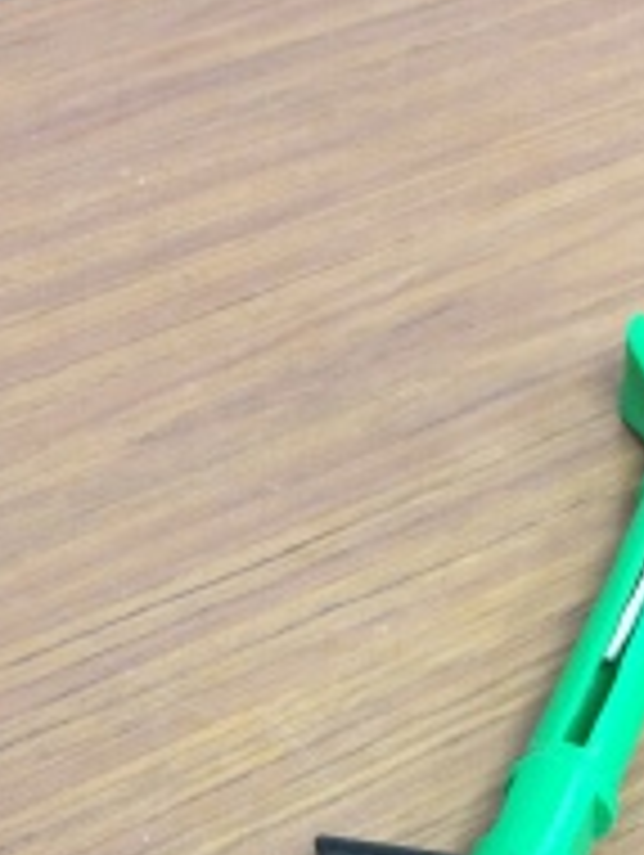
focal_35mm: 61
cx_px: 563
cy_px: 882
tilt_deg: -56.8
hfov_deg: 23.5
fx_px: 1510
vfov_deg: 29.3
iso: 200
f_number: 2.2
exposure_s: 1/30
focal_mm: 4.15
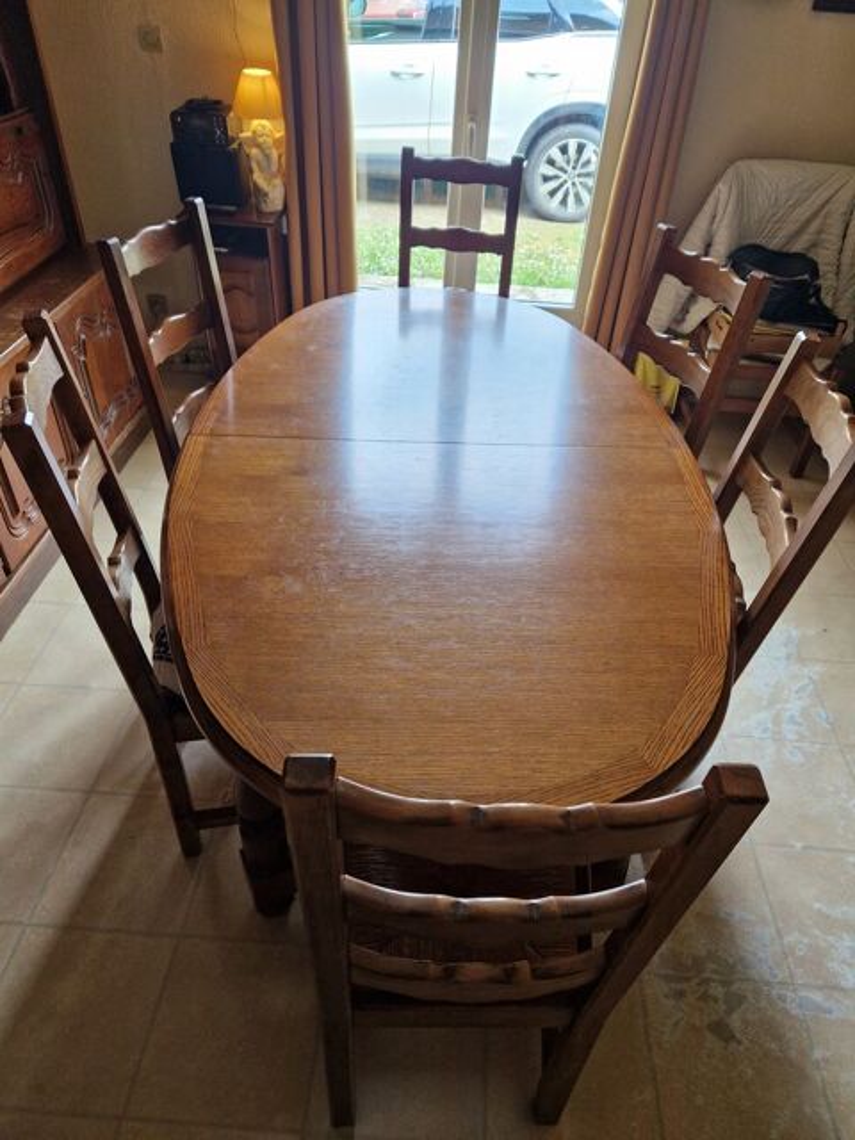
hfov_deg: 58.9
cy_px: 570
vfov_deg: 73.9
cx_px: 428
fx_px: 757
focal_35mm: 23
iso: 125
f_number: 1.8
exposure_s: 1/100
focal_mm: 5.4
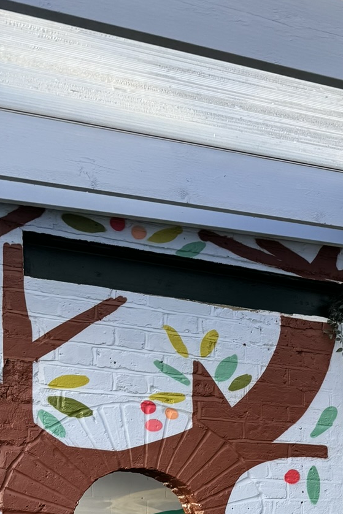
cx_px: 468
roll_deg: +1.3
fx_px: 871
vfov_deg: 29.6
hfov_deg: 20.1
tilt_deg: -0.9
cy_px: 565
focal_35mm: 61
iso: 80
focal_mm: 6.86
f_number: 1.78
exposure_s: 1/518
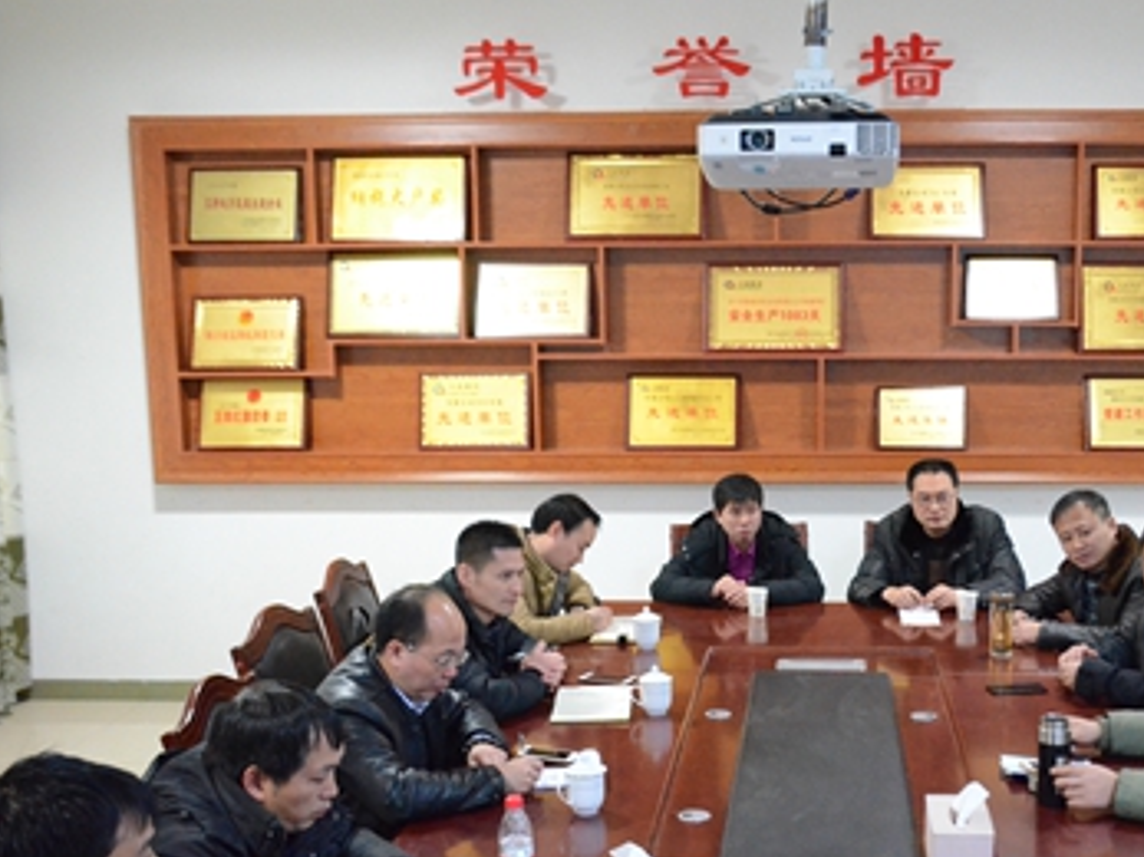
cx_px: 775
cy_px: 542
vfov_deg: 30.3
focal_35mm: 48
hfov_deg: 39.4
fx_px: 1576
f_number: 4.5
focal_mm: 23
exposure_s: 1/80
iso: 6400
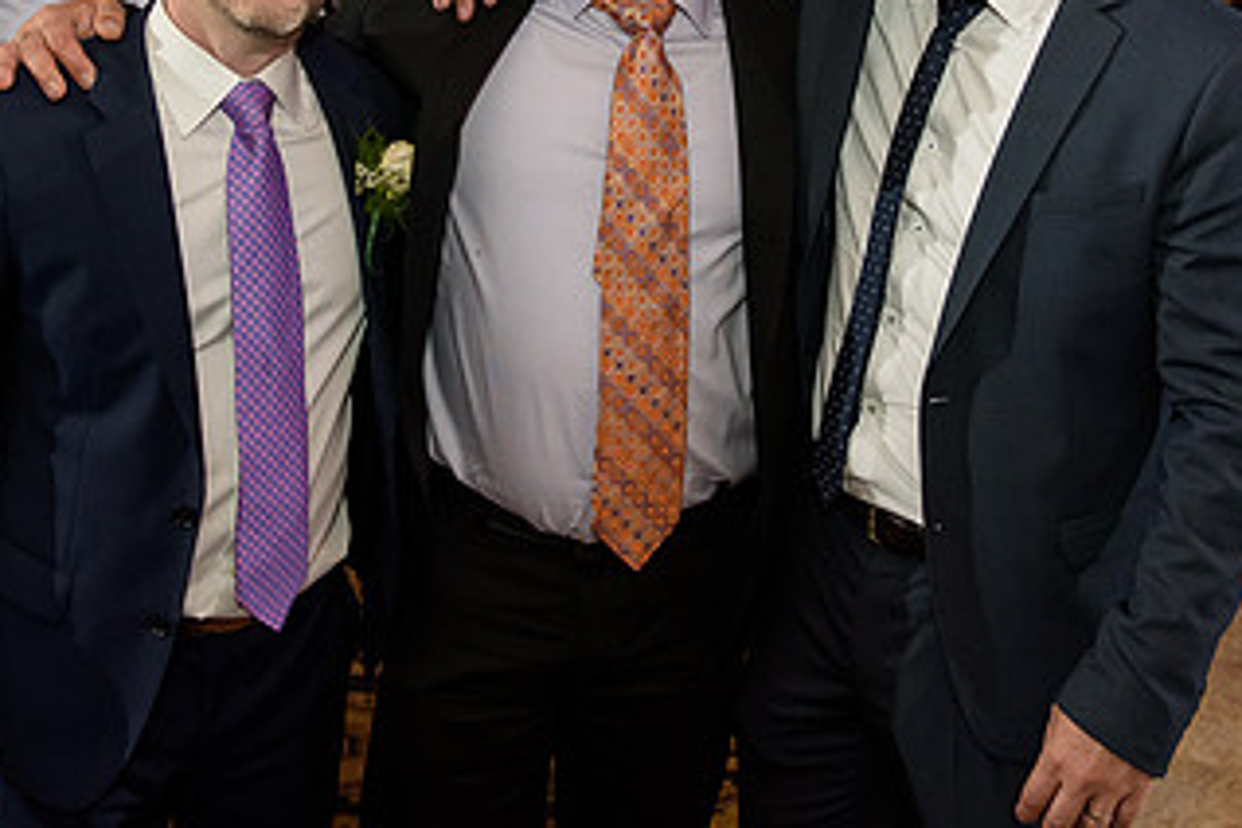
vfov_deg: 26.2
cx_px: 613
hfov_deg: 38.9
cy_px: 209
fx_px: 1759
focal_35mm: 51
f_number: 3.2
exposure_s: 1/125
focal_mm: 28
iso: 1600
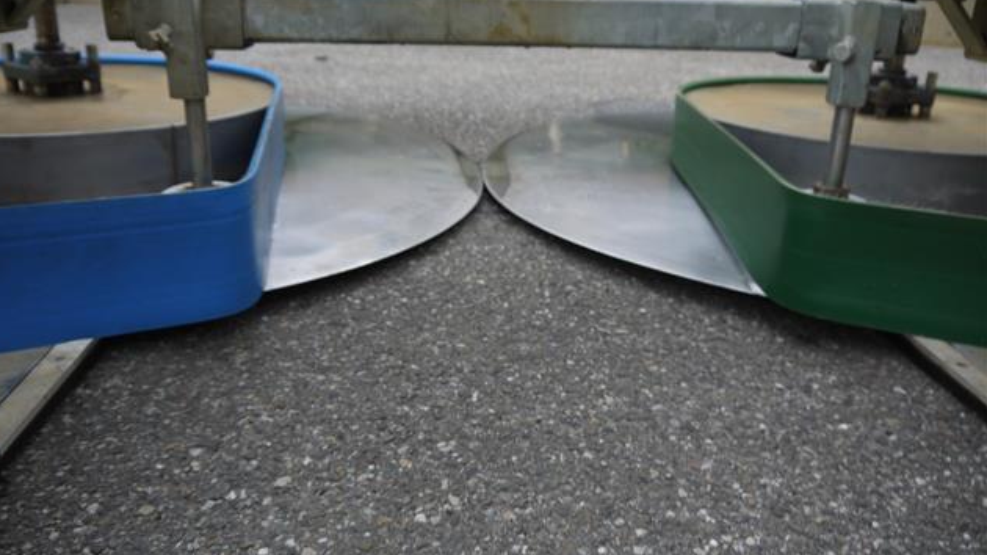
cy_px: 259
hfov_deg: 62.6
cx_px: 487
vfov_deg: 37.7
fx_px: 811
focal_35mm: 31
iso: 100
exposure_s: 1/100
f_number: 4
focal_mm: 14
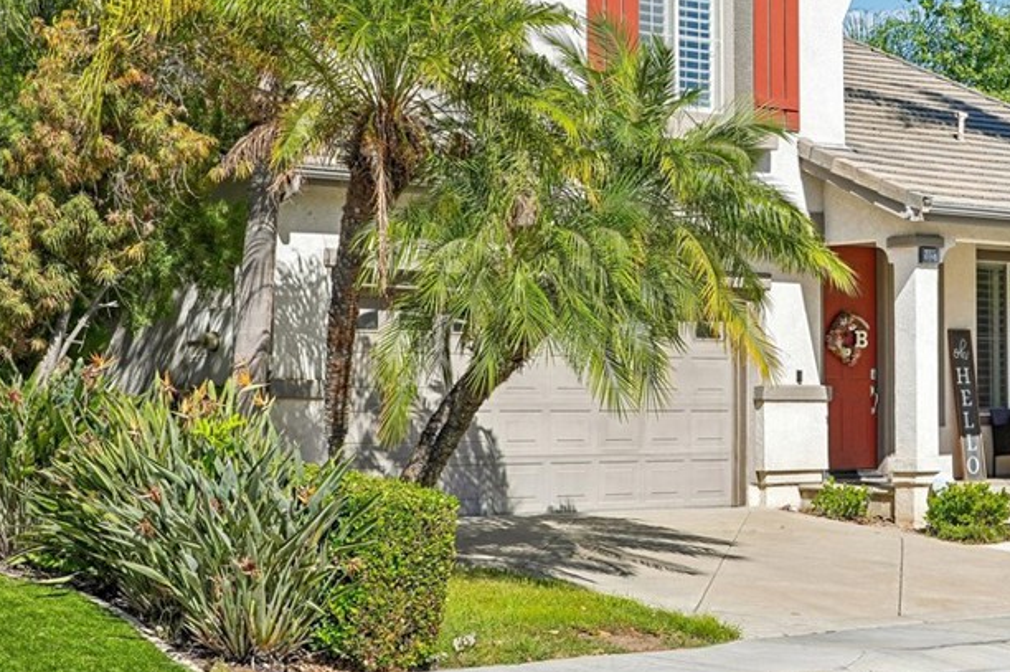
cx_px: 791
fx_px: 2158
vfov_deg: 17.6
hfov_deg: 25.9
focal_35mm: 77
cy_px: 150
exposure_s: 1/400
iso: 100
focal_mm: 46
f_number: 8
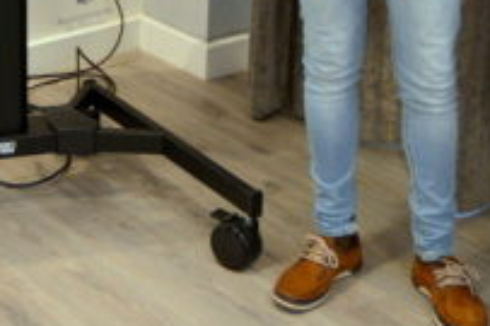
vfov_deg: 12.4
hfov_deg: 19.6
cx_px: 87
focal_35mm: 103
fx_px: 1401
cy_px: -206
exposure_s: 1/80
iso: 800
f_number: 4.5
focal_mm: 30
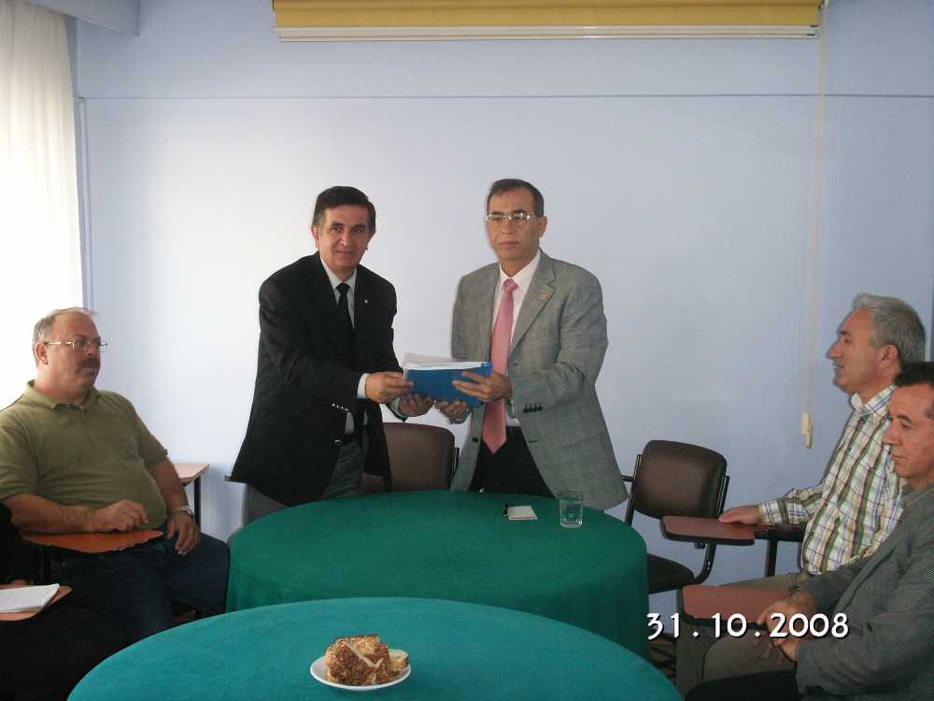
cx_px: 467
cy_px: 350
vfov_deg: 35.1
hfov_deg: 45.8
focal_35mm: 41
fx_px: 1106
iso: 160
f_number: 3.5
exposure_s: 1/40
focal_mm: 8.7
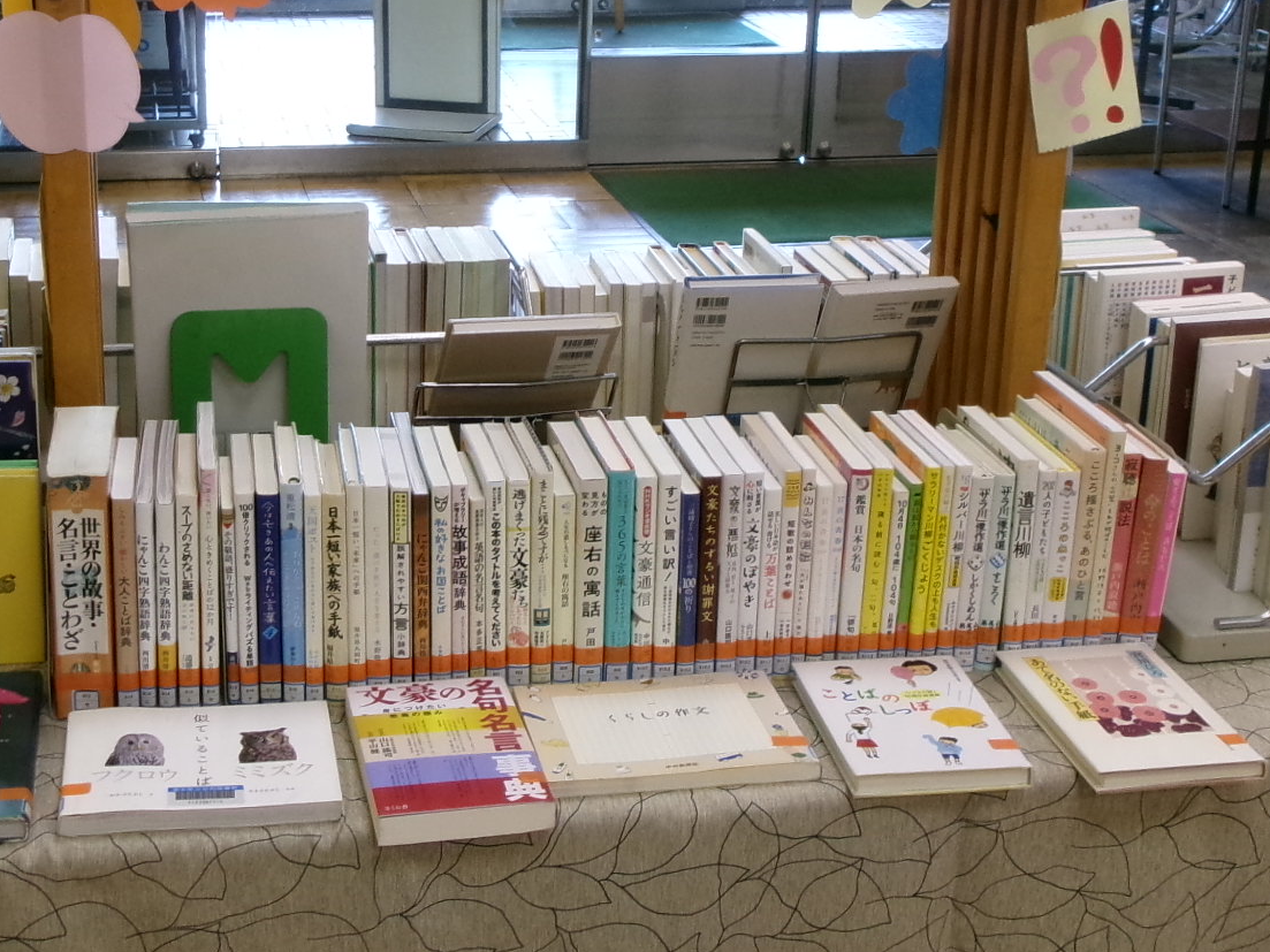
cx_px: 440
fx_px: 1908
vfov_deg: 27.9
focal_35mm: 52
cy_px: 320
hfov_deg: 36.5
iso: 219
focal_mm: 5.1
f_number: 3.9
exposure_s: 1/34
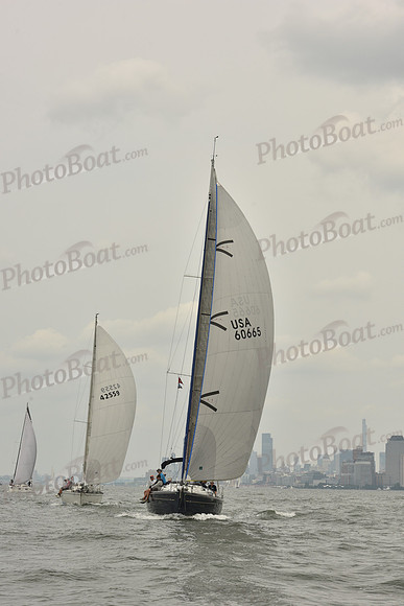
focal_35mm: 95
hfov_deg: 14.4
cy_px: 303
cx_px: 202
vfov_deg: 21.5
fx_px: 1598
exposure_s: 1/640
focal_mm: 95
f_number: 10
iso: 250
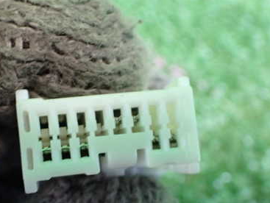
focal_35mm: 49
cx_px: 105
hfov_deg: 38.7
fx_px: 383
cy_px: 129
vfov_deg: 29.6
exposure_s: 1/50
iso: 800
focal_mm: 5.4
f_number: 2.3
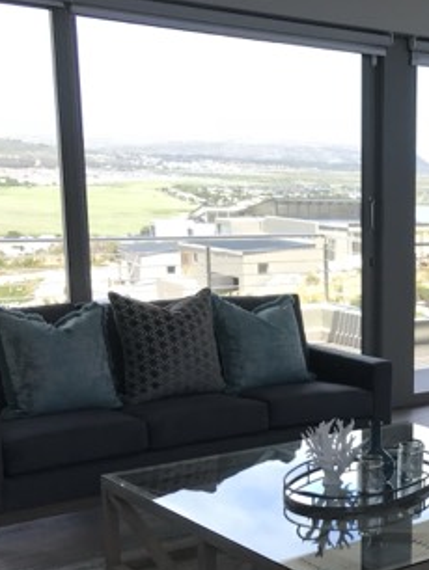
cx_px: 537
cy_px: 442
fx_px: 1056
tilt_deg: -13.1
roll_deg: -2.2
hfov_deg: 21.1
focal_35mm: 64
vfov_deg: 29.7
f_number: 1.8
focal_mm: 3.99
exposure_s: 1/626
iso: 20
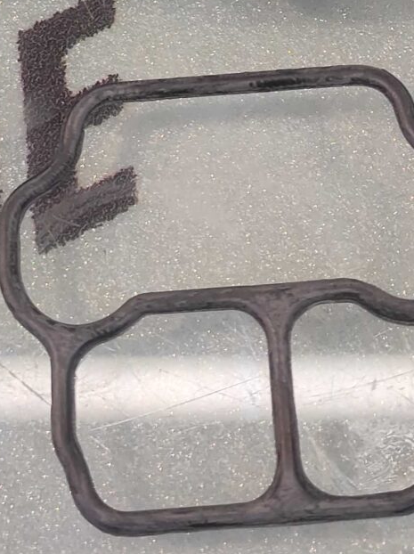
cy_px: -123
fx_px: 1119
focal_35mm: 70
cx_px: 200
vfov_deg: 24.9
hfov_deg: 21.0
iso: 87
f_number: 1.79
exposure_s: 1/33
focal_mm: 4.74
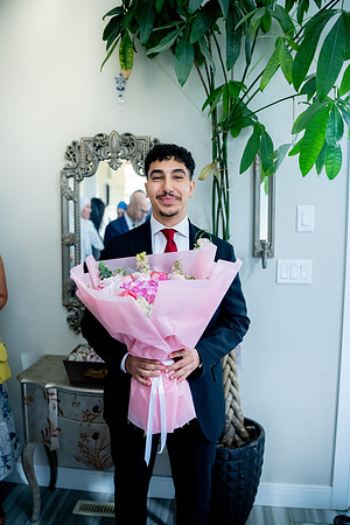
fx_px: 408
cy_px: 262
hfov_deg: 46.4
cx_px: 175
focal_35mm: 28
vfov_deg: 65.5
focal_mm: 28
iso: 4000
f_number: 2
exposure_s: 1/250
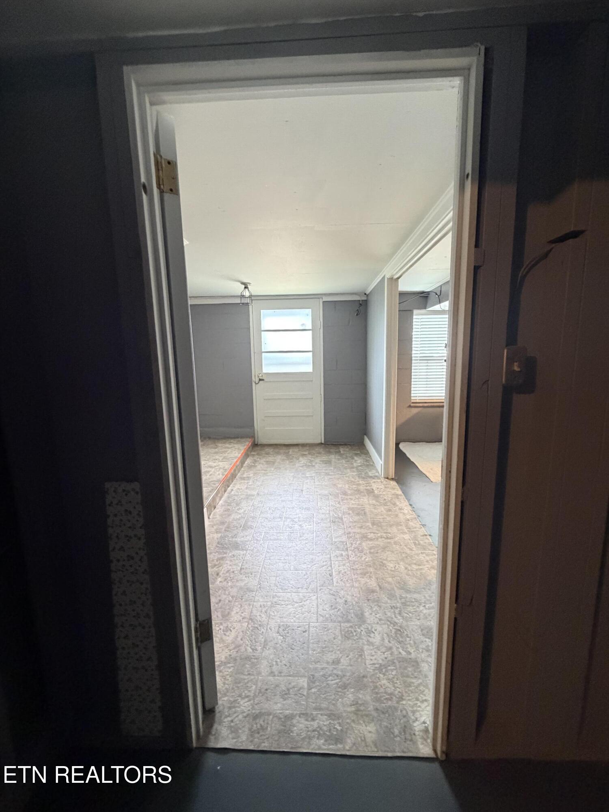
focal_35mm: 14
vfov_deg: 102.1
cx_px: 304
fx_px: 328
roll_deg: +0.9
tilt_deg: -8.2
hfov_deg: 85.7
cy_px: 406
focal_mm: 2.22
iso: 500
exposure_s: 1/60
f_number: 2.2
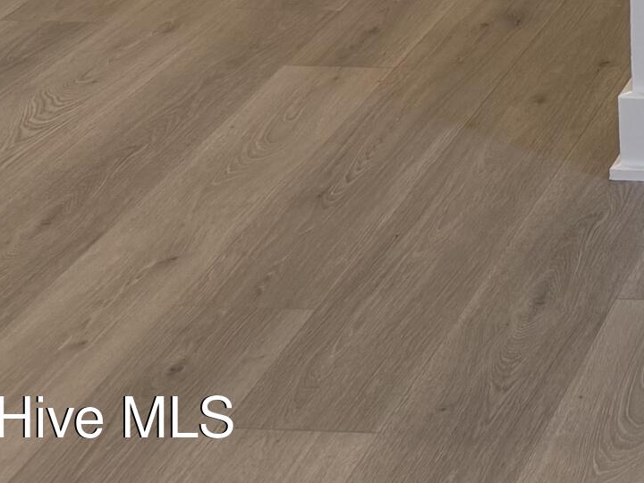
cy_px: -496
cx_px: 1148
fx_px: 1860
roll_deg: -0.8
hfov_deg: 16.5
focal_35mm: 100
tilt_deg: -9.7
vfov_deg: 12.8
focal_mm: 6.76
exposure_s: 1/229
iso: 125
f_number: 1.78
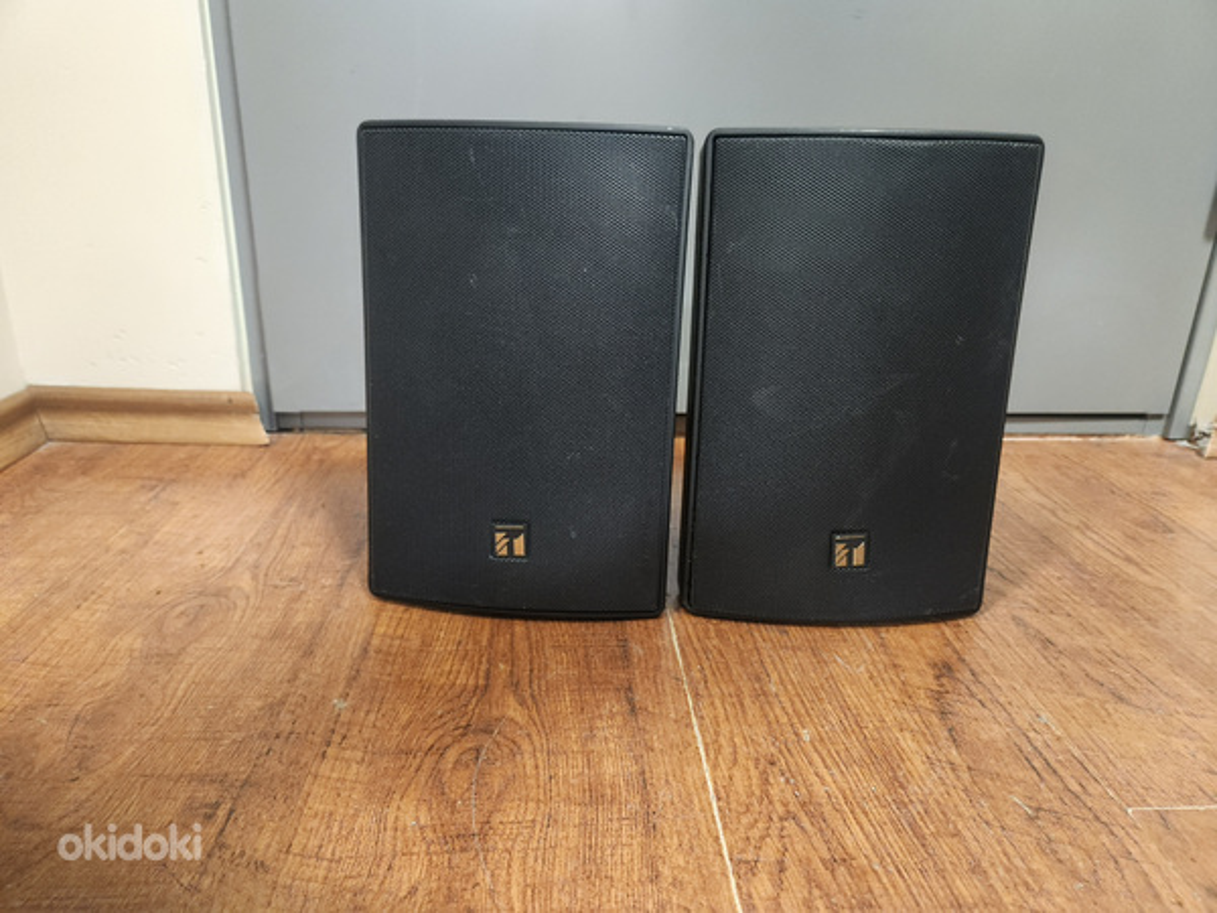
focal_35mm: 23
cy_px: 456
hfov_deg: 73.9
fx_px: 809
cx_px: 608
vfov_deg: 58.9
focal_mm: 5.4
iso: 640
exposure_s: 1/33
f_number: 1.8
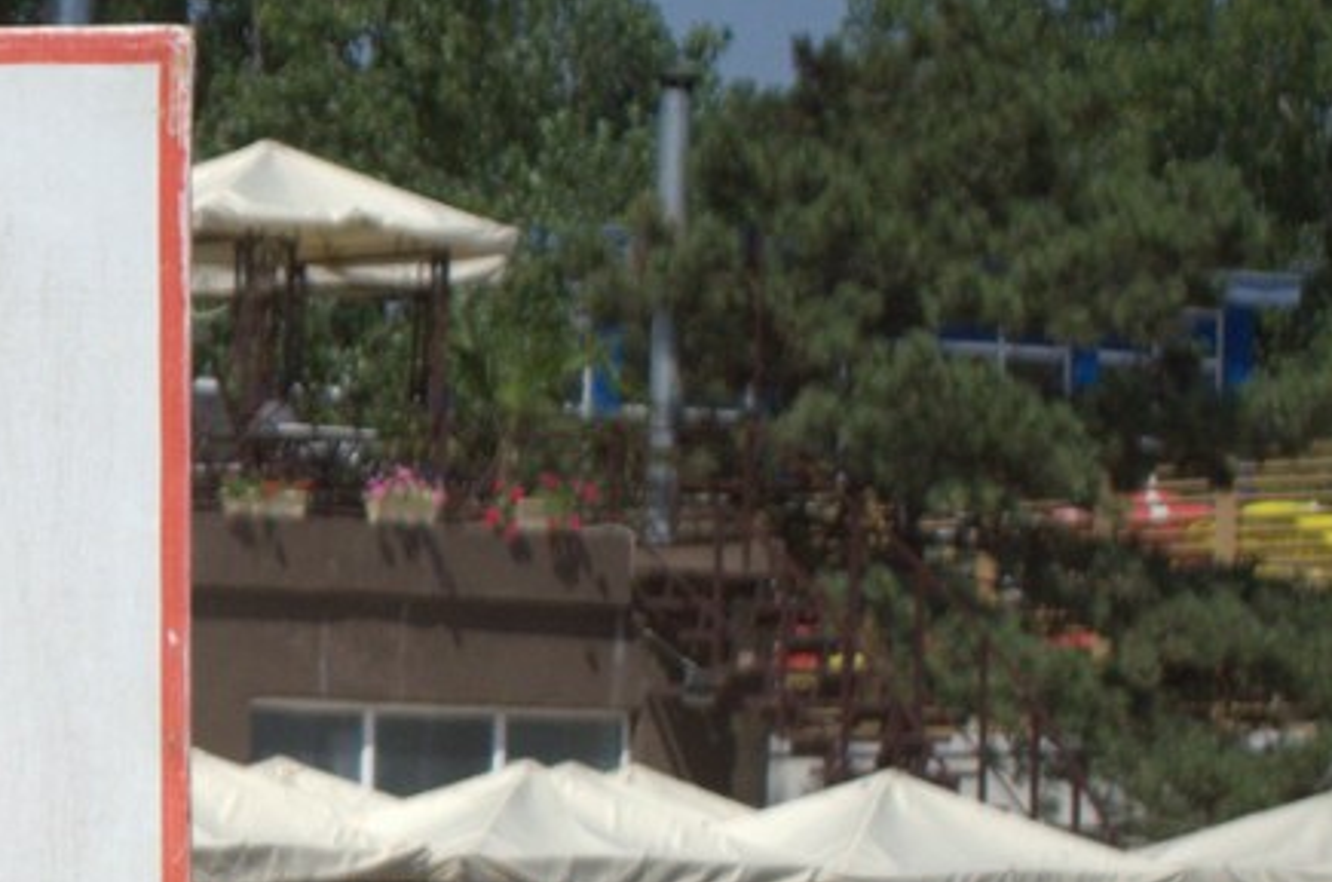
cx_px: -965
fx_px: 10079
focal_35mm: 273
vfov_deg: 5.0
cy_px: 766
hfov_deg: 7.4
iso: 125
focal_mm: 50
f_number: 4.5
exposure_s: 1/8000
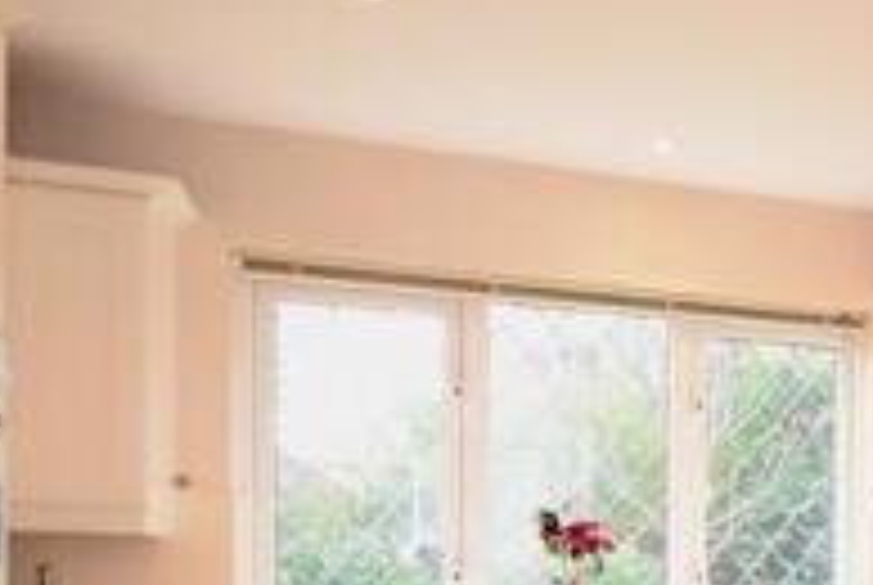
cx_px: 1152
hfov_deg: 28.8
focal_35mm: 56
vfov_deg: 23.3
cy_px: 601
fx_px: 1352
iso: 400
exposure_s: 1/40
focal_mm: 11
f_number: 5.6
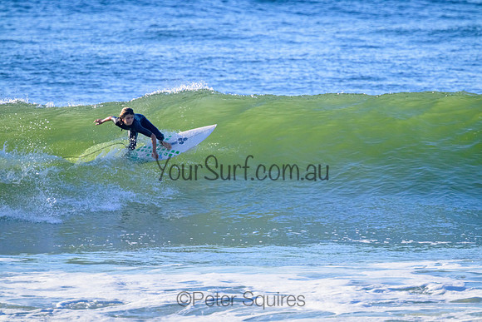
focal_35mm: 800
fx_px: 10713
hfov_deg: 2.6
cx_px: 241
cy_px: 161
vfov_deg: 1.7
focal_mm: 800
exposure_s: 1/2000
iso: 2000
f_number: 11
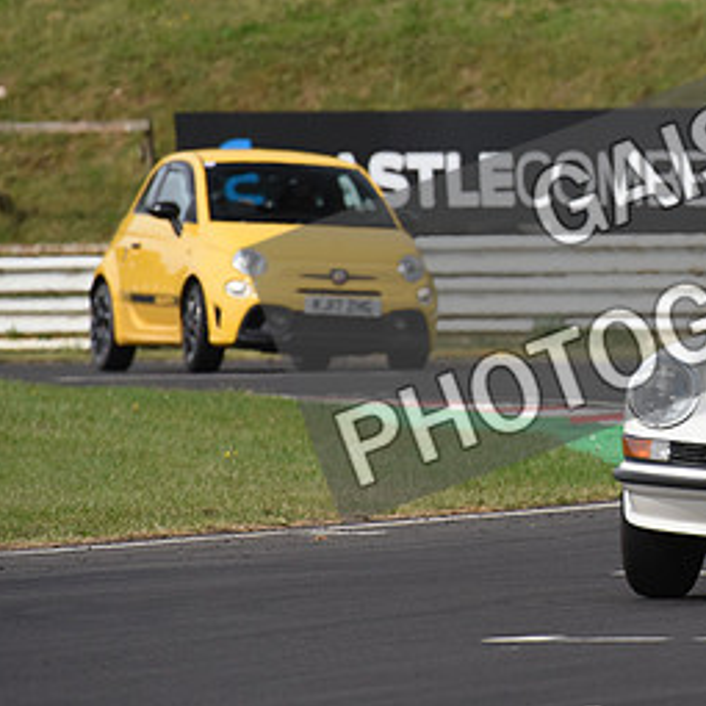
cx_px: 797
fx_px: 17837
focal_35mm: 773
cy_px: 201
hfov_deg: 2.3
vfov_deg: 2.3
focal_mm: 400
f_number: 8
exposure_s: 1/1000
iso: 1250
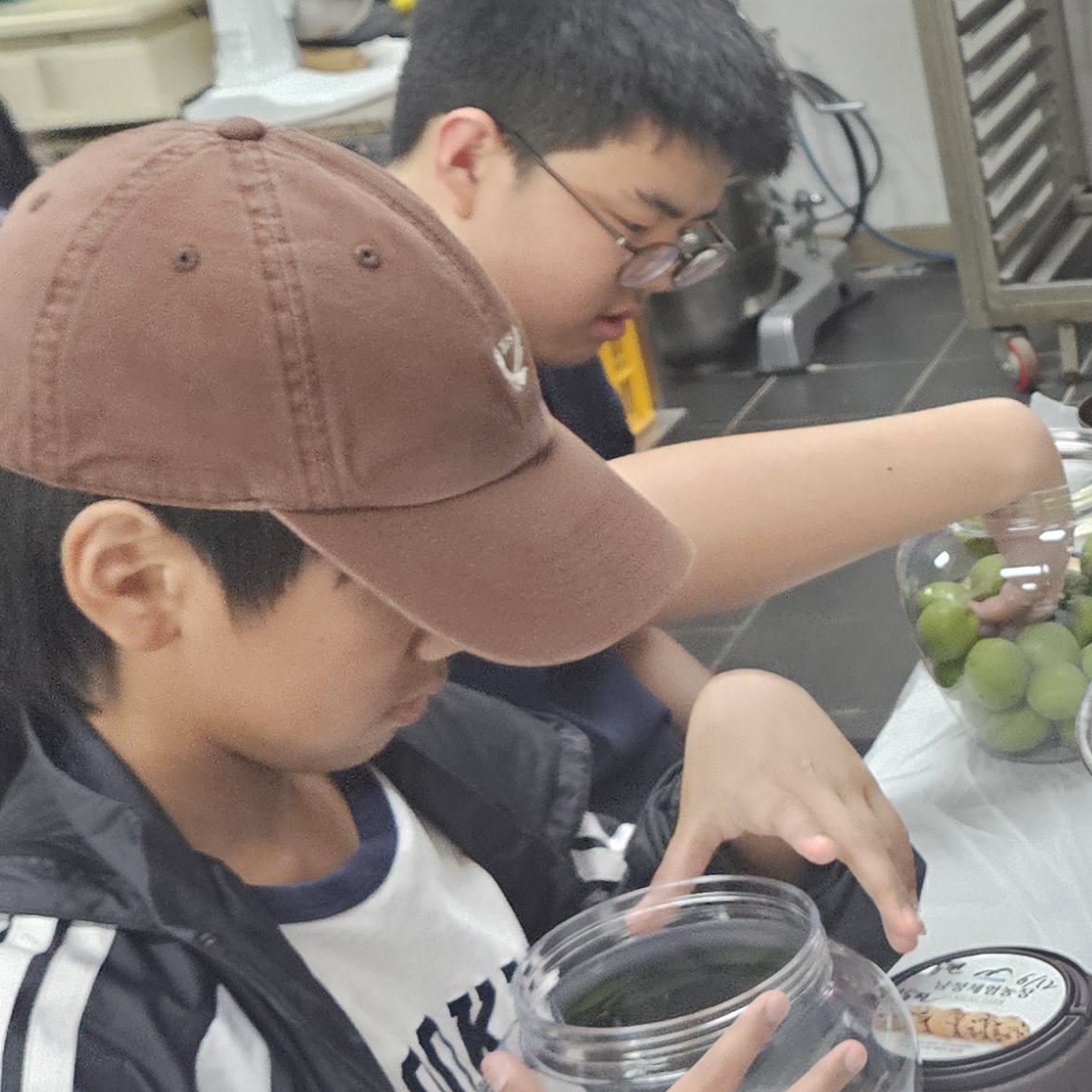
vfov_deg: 25.0
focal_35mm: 69
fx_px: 2463
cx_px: 1387
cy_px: 547
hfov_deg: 22.6
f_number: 1.8
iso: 640
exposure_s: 1/170
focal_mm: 5.4
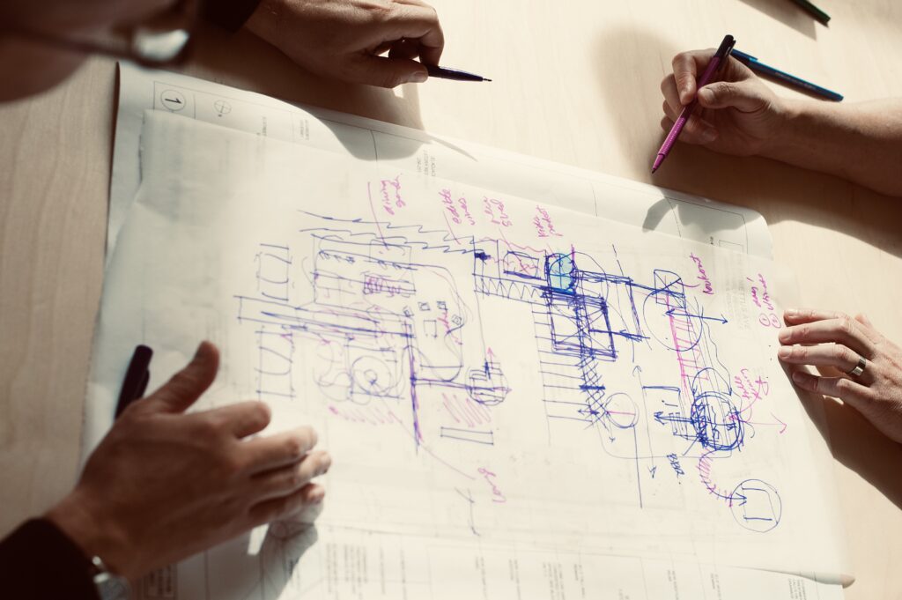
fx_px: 1252
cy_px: 300
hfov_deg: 39.6
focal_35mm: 50
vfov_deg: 26.9
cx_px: 451
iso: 800
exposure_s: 1/200
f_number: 4
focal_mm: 50
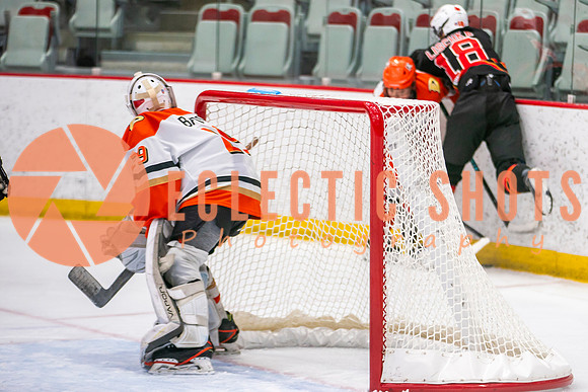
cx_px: 450
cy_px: 172
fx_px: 3662
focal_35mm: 224
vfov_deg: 6.1
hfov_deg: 9.2
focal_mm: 145
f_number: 2.8
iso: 1000
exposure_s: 1/640
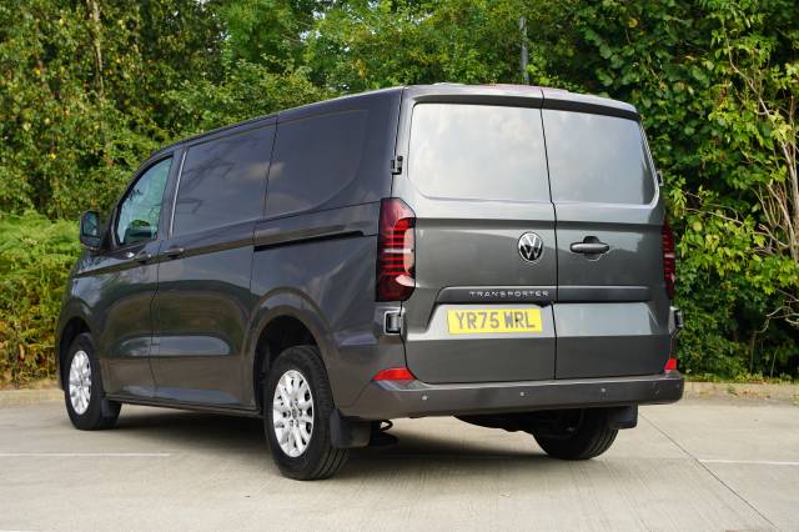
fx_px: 1358
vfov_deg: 22.2
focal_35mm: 61
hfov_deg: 32.8
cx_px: 400
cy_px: 266
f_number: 4.5
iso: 100
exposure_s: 1/100
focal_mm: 61.2
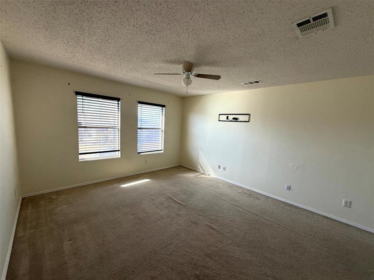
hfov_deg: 102.1
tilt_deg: -4.2
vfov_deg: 85.6
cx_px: 187
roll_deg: -3.0
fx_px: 151
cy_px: 140
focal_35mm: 14
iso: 64
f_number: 2.2
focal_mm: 2.22
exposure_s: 1/99
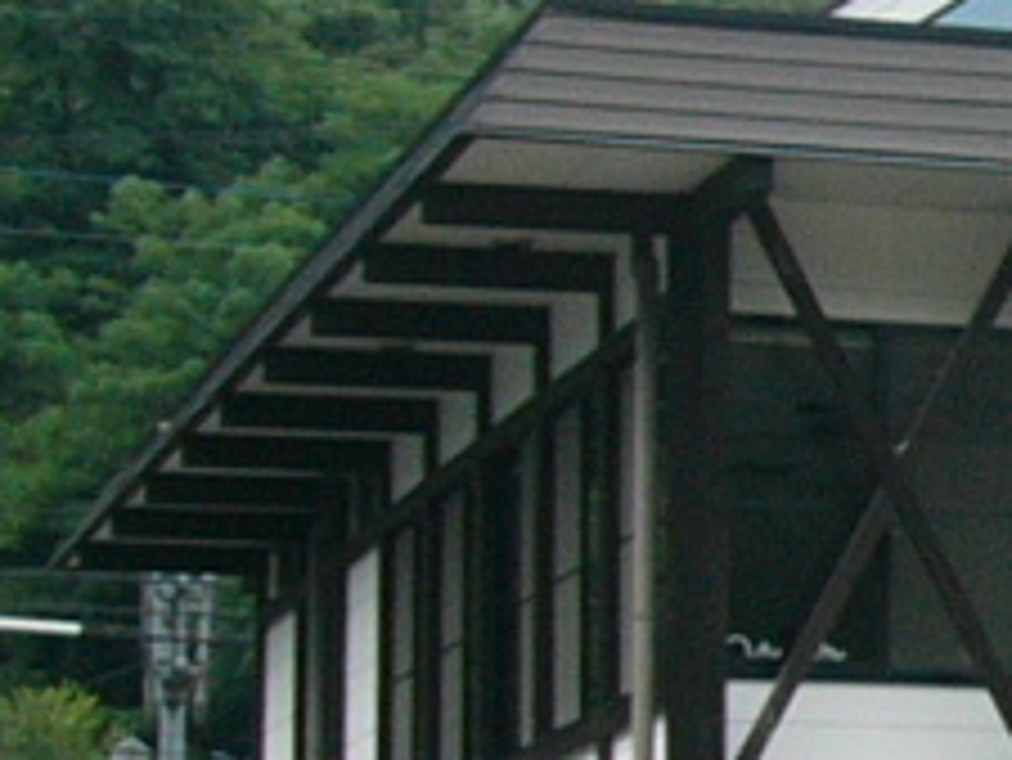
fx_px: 5821
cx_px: 2402
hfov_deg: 9.0
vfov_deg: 7.5
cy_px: 648
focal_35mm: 199
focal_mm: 5.8
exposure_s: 1/100
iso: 100
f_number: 8
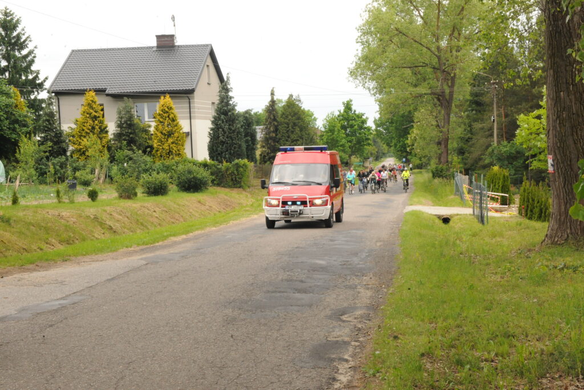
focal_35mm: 58
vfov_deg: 23.4
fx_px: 941
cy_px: 195
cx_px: 292
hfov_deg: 34.5
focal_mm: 58
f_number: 22
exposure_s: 1/160
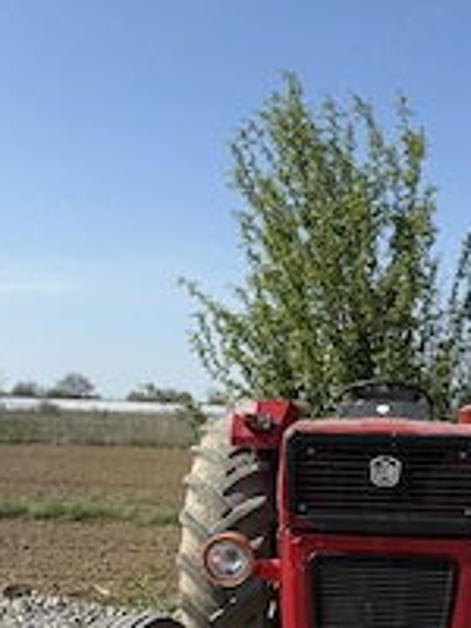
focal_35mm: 48
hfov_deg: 29.8
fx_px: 871
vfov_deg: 37.9
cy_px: 521
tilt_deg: -8.1
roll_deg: -0.3
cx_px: 355
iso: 80
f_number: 1.78
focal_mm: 6.76
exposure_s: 1/4405
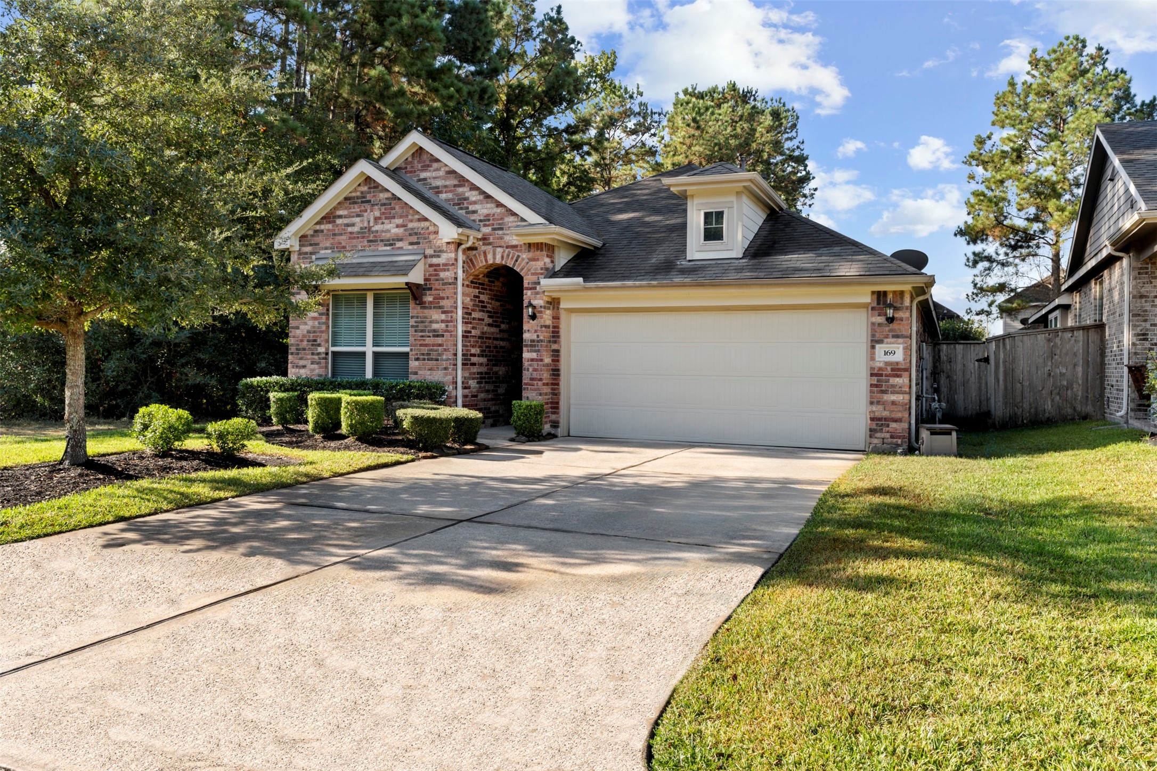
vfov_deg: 51.3
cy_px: 386
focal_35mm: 25
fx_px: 803
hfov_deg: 71.5
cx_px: 578
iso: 200
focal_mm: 25
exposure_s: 1/50
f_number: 10
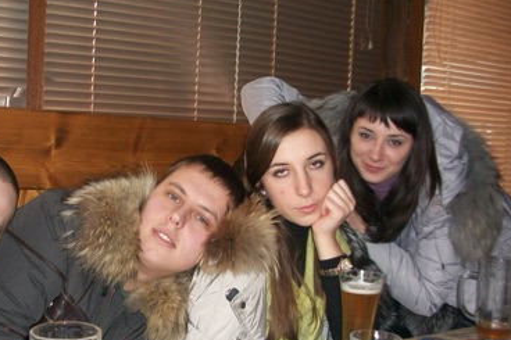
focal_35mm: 50
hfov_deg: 39.5
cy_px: 221
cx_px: 208
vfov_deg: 26.8
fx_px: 709
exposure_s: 1/60
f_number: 2.8
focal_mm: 5.7
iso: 120
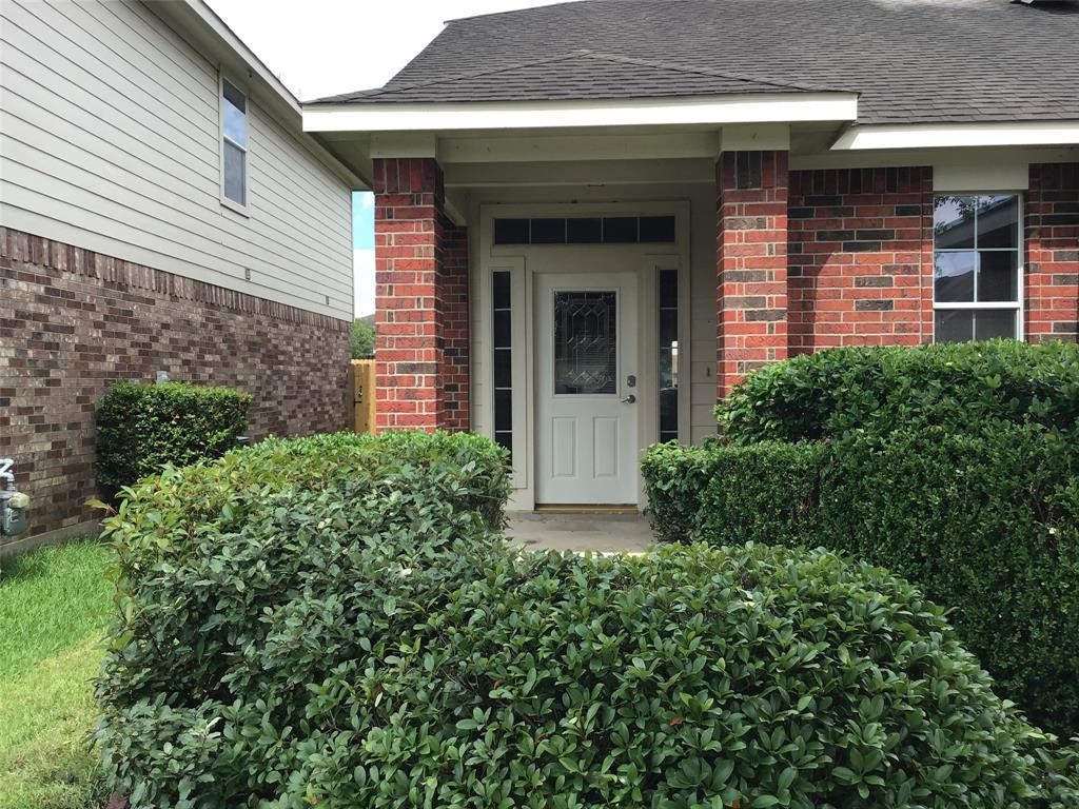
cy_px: 404
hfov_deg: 58.4
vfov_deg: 45.4
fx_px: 966
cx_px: 540
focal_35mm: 31
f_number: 2.4
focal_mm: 3.3
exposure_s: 1/440
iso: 25
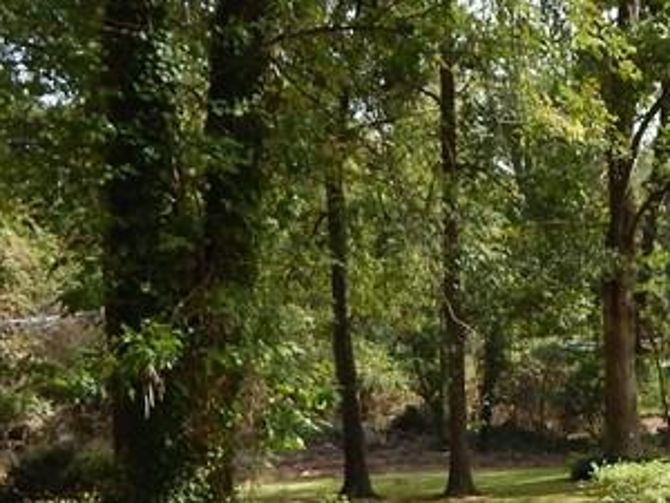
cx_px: 779
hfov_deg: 23.9
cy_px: 414
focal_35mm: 75
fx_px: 1452
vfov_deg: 19.4
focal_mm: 4
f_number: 3
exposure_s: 1/400
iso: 125
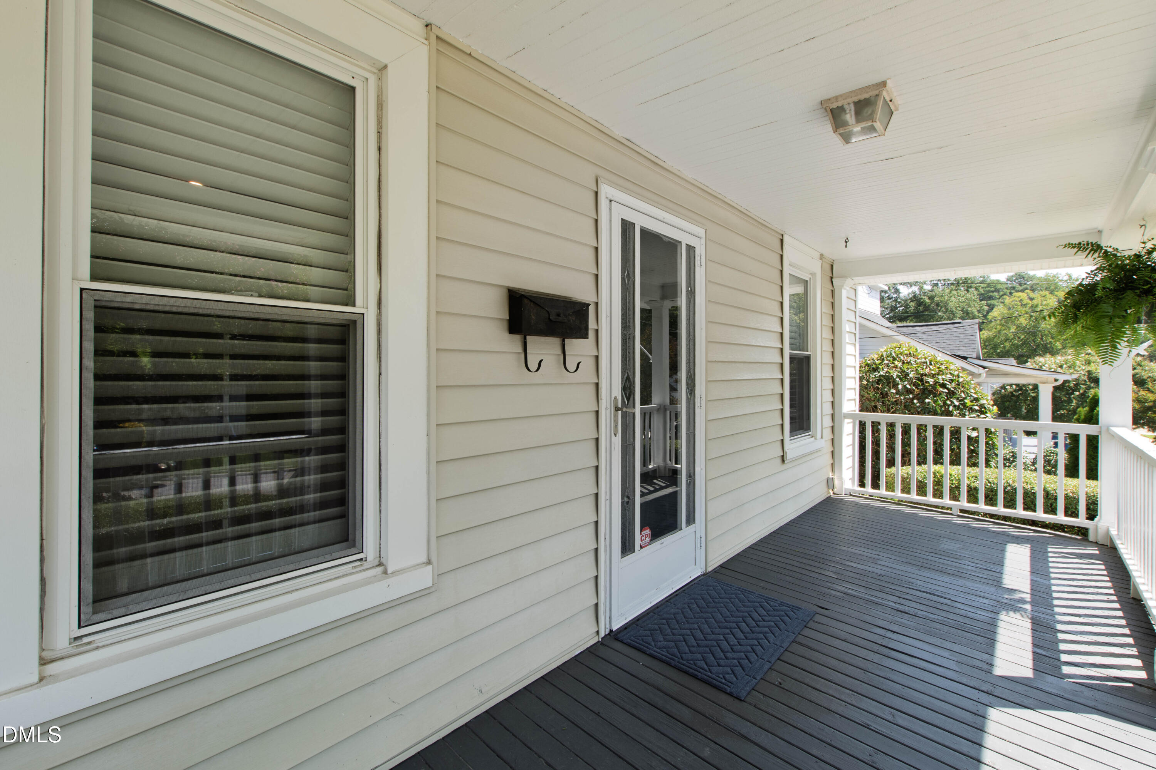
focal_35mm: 15
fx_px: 482
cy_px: 385
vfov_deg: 77.3
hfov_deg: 100.4
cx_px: 578
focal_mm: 10
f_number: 9
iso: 100
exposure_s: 1/40
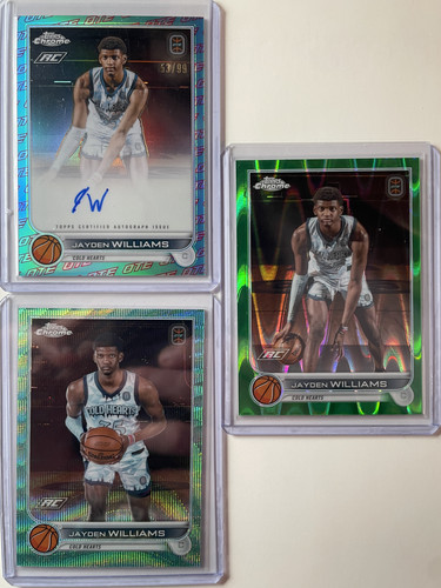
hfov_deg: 53.1
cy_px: 294
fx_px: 442
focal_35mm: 26
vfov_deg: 67.3
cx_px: 220
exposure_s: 1/59
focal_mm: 4.2
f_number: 1.6
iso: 80
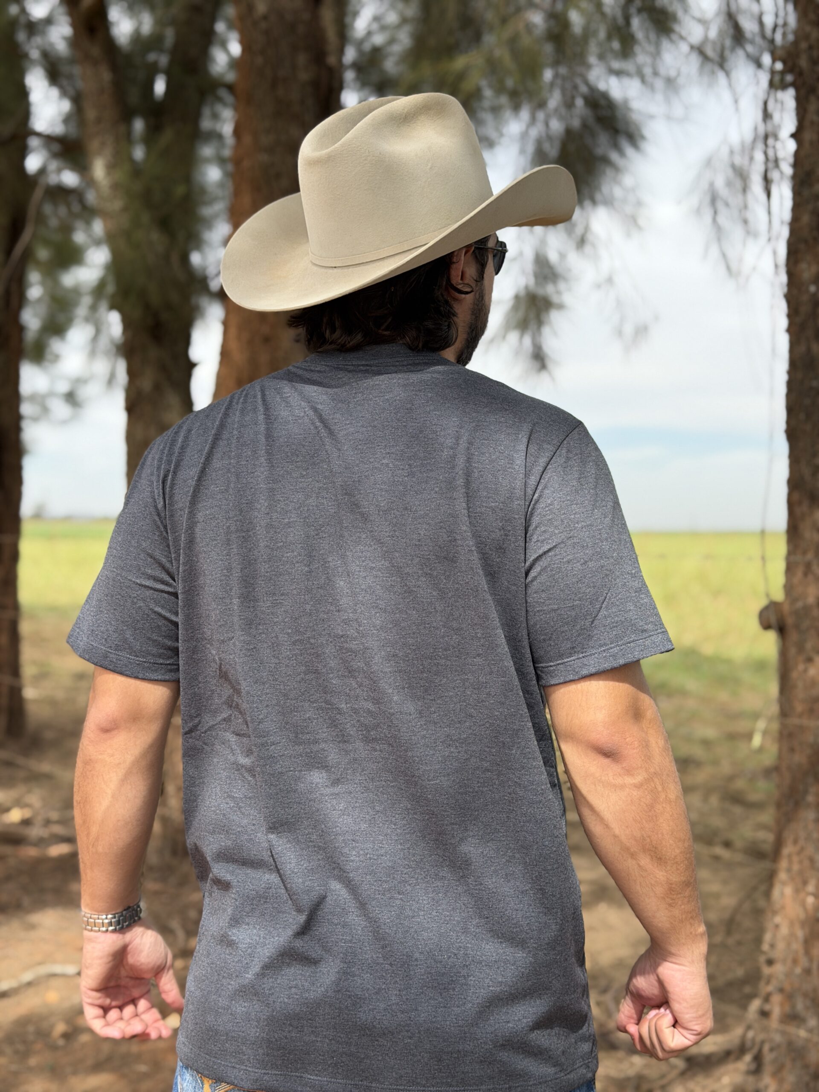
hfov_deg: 30.3
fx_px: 1514
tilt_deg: -1.3
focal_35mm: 48
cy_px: 546
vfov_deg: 39.7
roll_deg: -0.2
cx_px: 410
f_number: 1.78
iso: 64
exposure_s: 1/2494
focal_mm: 6.76
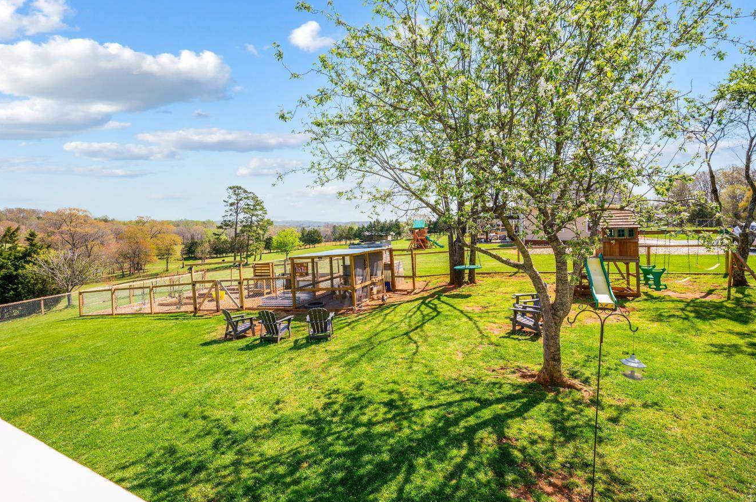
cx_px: 366
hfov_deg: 96.8
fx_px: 336
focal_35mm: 16
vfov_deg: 73.3
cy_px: 221
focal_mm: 14
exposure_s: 1/320
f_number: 8
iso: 200
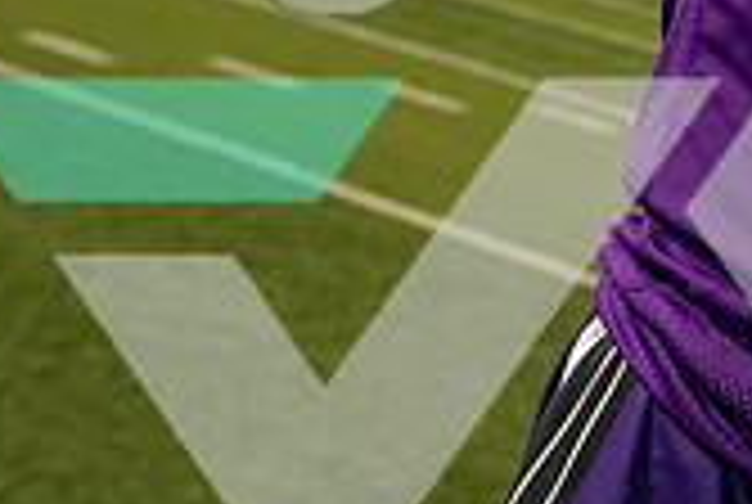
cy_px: -227
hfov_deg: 12.5
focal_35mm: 156
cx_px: 1094
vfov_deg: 8.6
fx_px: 3264
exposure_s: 1/125
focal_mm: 45
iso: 100
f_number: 5.6
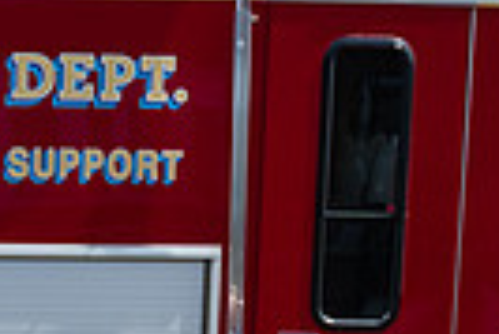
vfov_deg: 11.3
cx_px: -128
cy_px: 615
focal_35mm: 113
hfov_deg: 17.1
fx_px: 1568
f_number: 4
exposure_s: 1/3200
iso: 200
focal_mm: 26
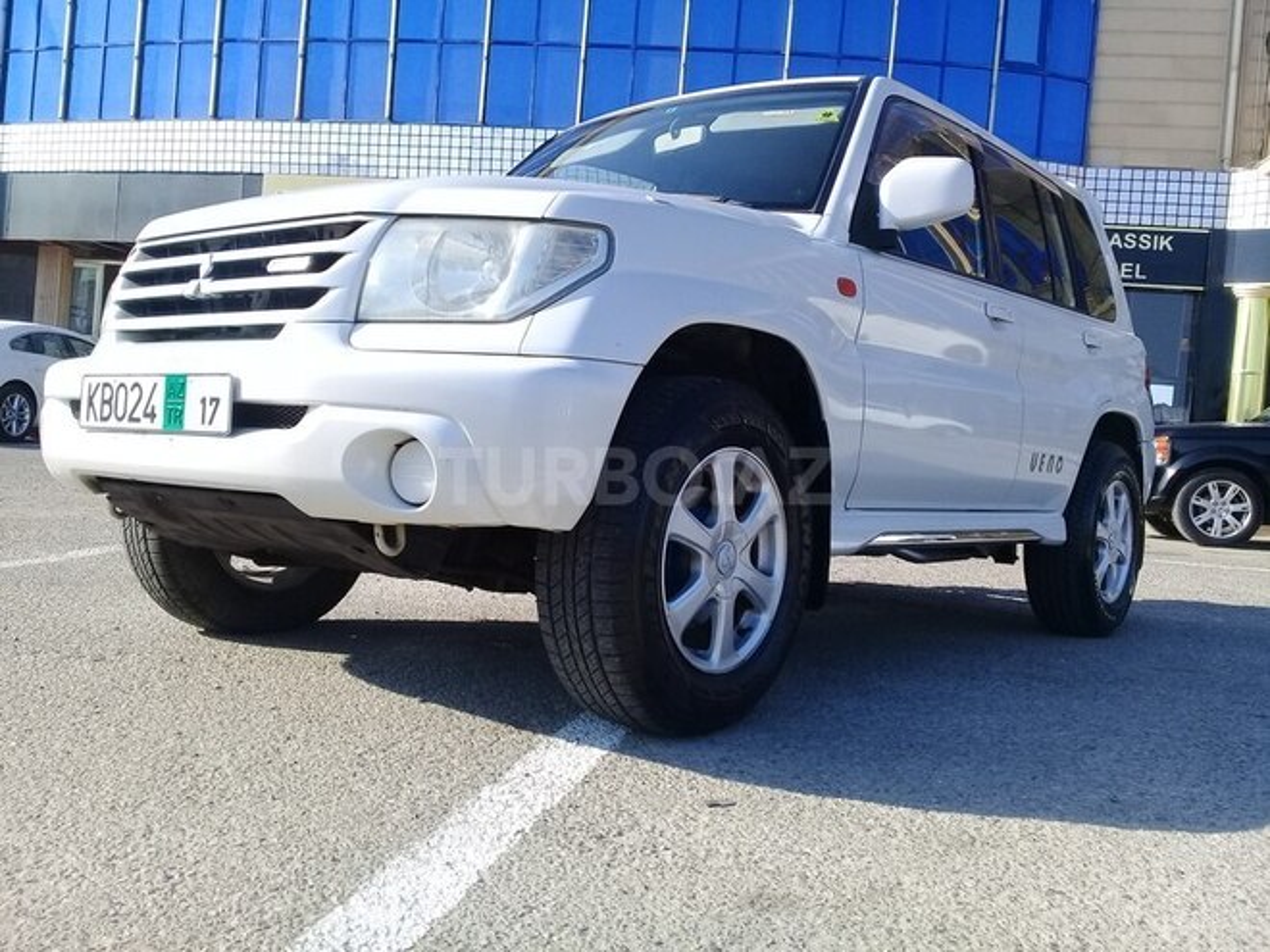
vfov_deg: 45.4
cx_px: 635
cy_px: 476
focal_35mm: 31
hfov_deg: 58.4
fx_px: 1137
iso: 50
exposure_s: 1/696
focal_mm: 3.3
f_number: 2.2
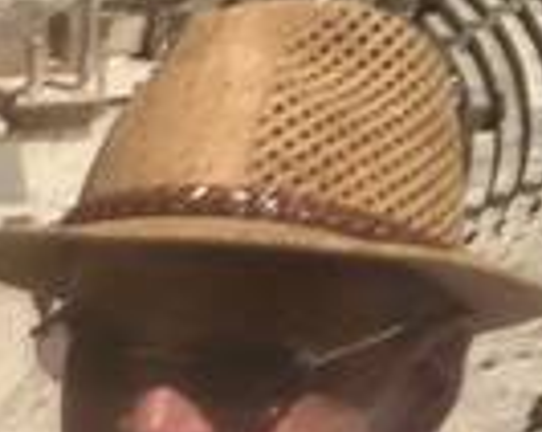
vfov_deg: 18.1
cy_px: 489
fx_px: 1297
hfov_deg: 19.1
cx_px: -375
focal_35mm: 81
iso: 32
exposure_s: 1/1148
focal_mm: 2.71
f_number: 2.2
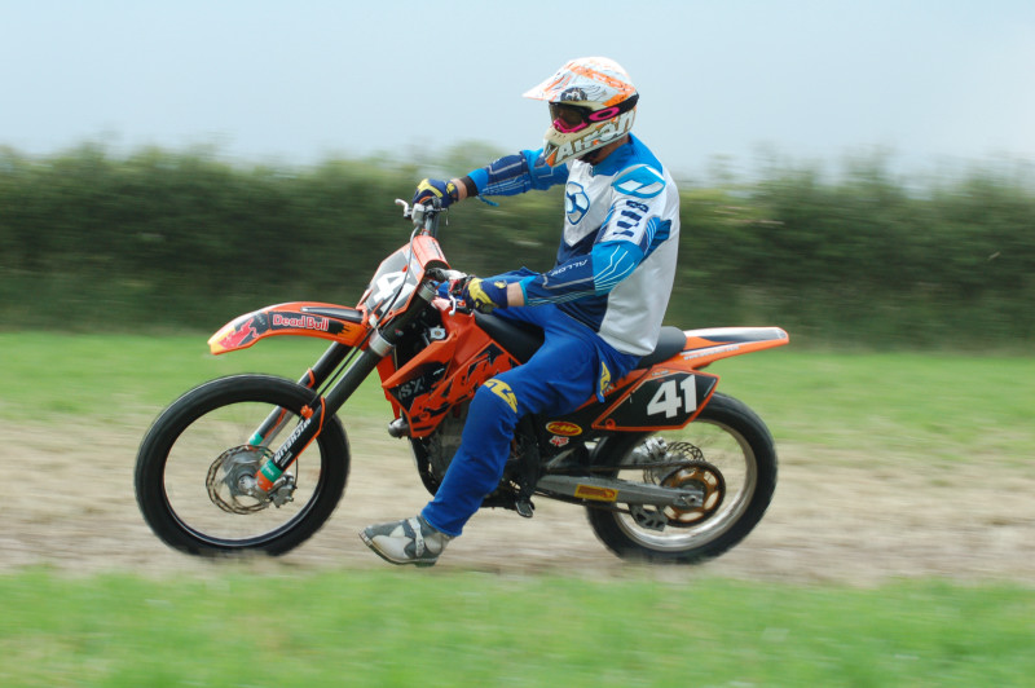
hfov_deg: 19.5
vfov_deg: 13.0
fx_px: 3016
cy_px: 344
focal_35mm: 105
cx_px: 518
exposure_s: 1/180
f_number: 8
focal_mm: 70
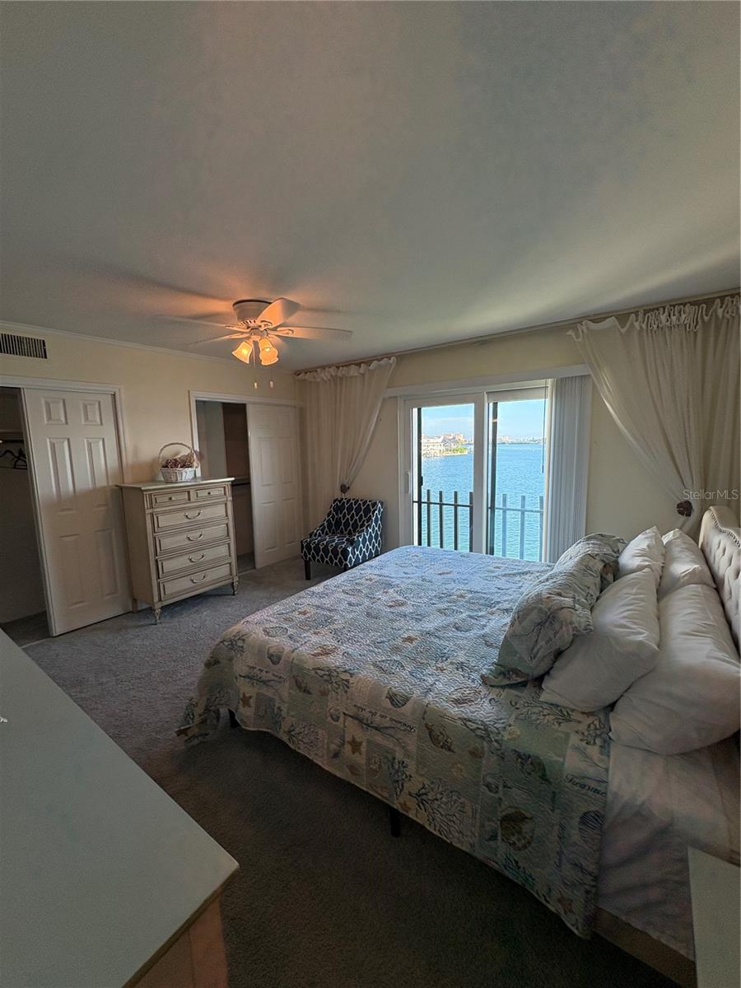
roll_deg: +1.2
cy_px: 494
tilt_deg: -6.2
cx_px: 370
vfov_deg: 102.1
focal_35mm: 14
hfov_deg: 85.7
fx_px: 400
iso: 125
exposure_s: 1/128
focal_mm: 2.22
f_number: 2.2
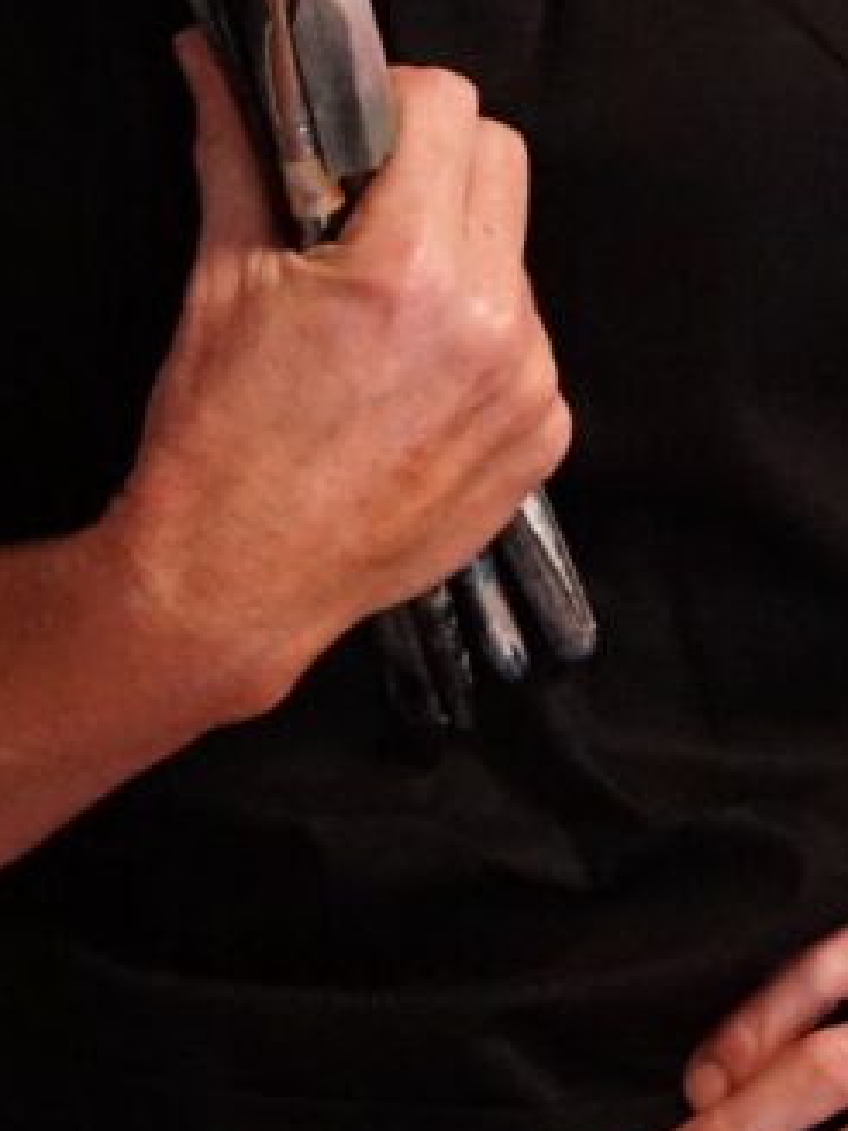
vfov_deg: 8.6
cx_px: 391
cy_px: -476
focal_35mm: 225
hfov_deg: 6.6
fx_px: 7349
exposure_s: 1/800
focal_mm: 50
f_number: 2
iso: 6400
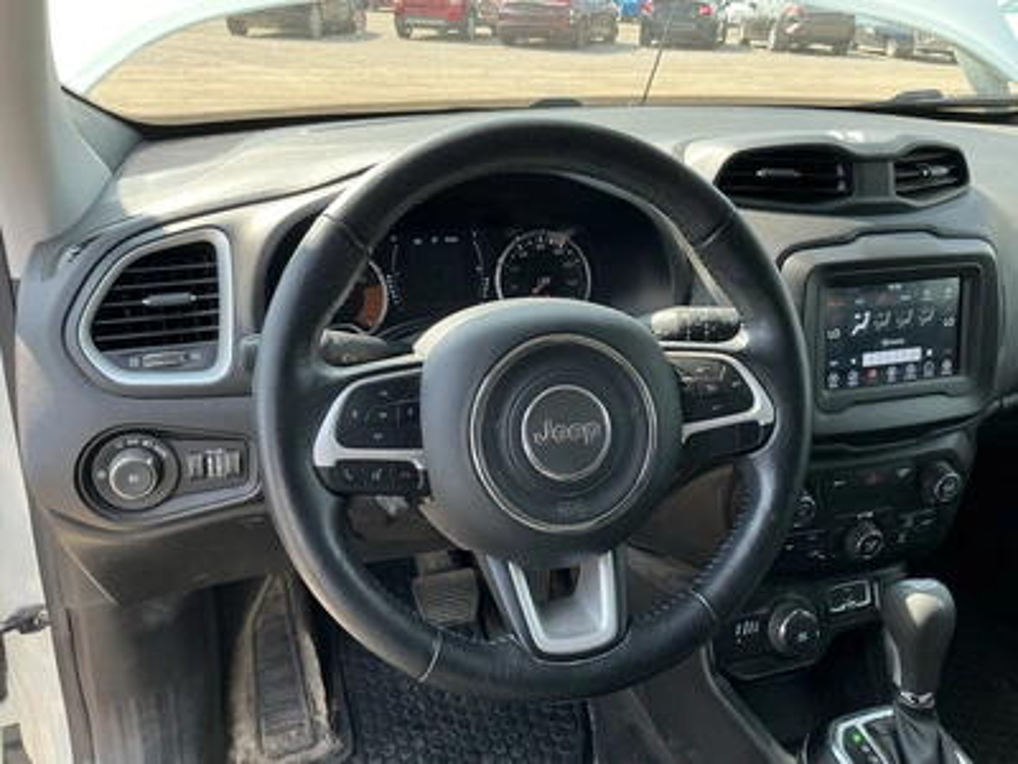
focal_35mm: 28
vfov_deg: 49.7
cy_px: 382
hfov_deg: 63.4
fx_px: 823
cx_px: 509
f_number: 1.8
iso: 32
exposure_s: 1/140
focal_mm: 3
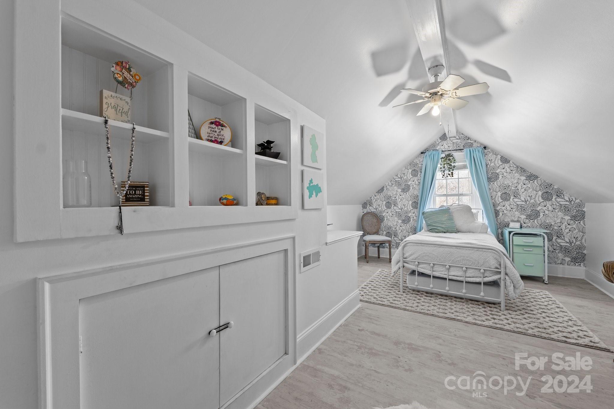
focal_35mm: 14
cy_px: 204
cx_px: 307
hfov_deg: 104.3
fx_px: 239
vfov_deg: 81.2
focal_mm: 14
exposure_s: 1/2
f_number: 8
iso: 400
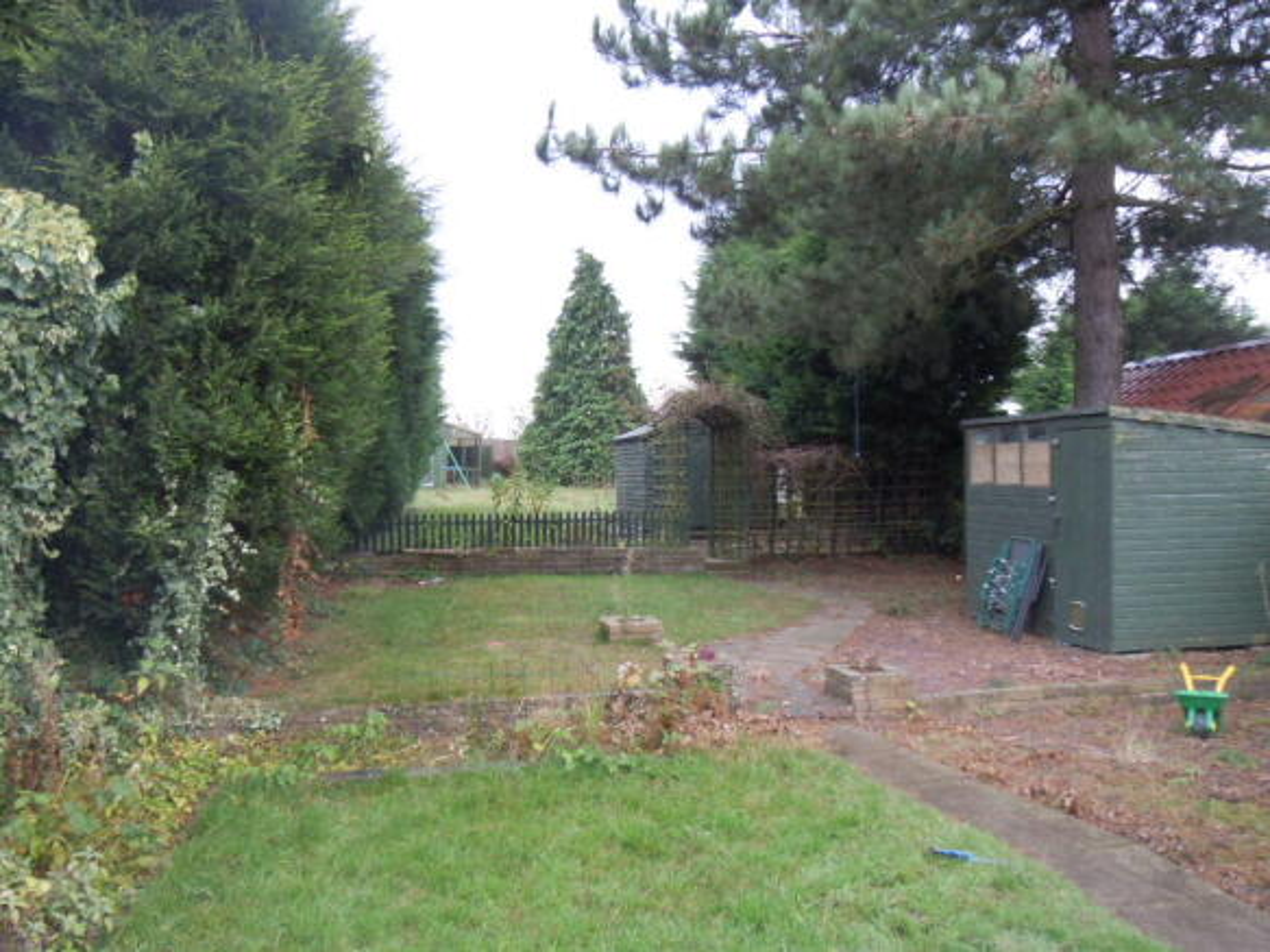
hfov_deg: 60.0
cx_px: 635
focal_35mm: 30
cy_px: 476
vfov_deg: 46.8
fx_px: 1100
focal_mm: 5.4
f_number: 3.5
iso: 200
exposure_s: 1/60
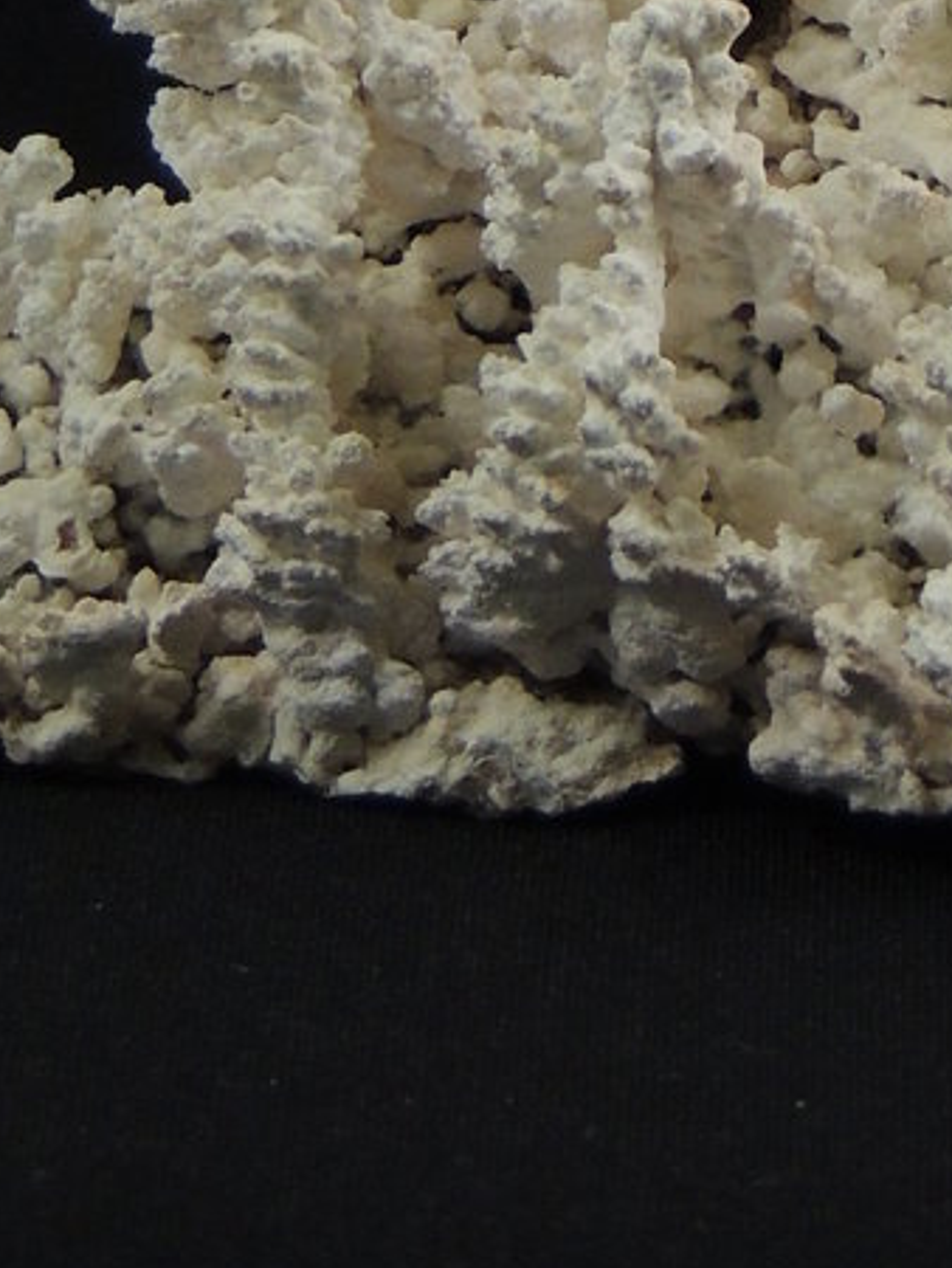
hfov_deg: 4.0
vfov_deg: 5.3
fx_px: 13665
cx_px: 1104
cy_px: -795
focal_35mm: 373
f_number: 4.2
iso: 360
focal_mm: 18.7
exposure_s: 1/100
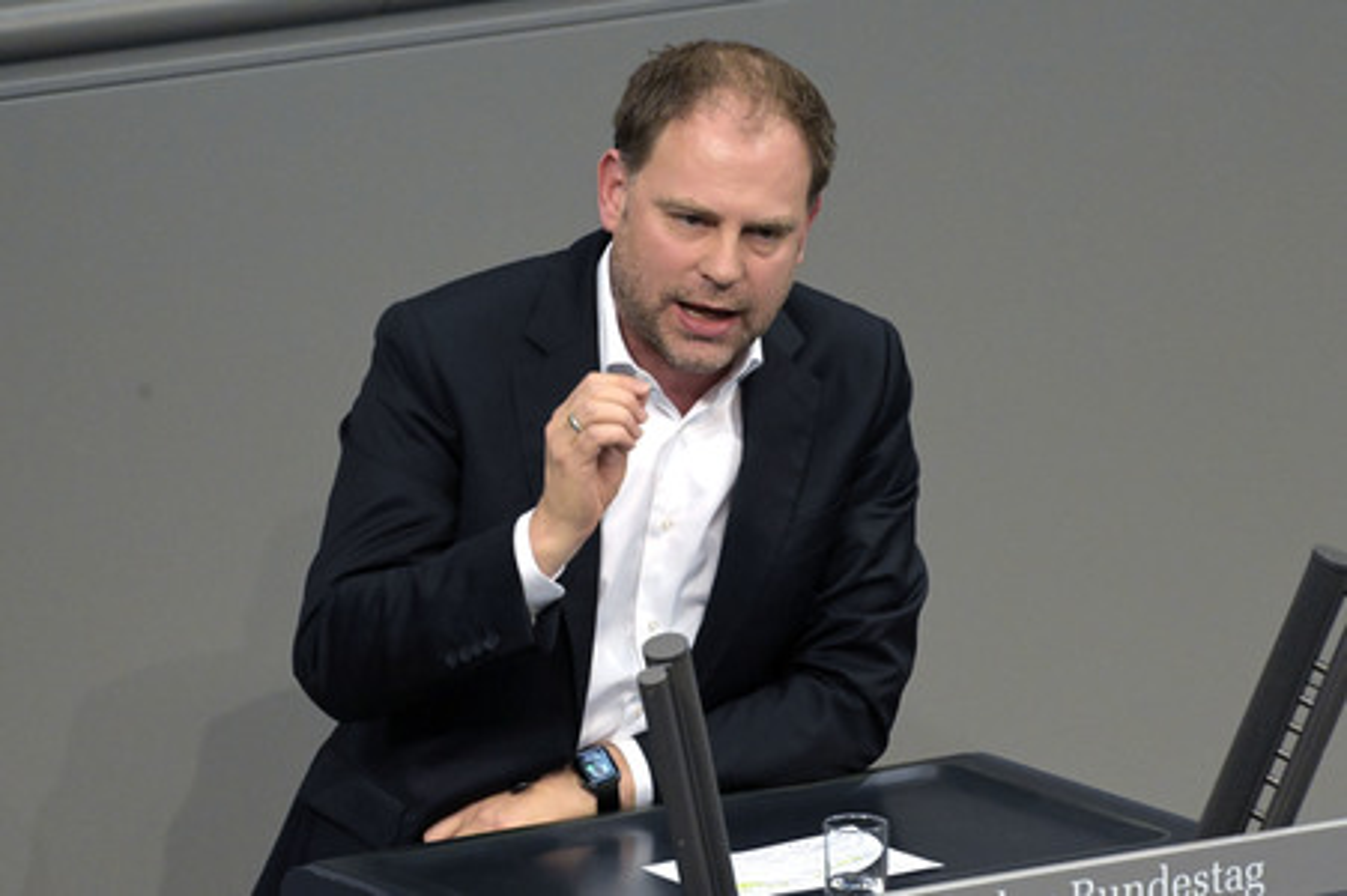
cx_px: 674
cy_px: 448
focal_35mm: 410
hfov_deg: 5.0
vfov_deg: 3.3
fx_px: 15329
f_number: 5.6
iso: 10000
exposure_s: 1/320
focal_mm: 410
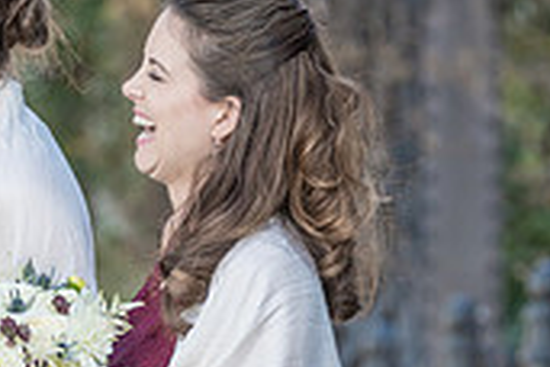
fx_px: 11030
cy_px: 195
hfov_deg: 2.9
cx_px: -244
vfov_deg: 1.9
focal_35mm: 722
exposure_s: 1/200
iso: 640
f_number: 5.6
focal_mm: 194
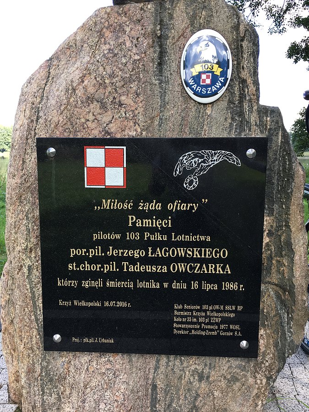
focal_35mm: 29
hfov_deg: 48.2
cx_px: 154
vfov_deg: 61.7
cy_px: 206
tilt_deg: -8.3
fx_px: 345
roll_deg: +0.5
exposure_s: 1/120
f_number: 2.2
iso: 25
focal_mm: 4.15
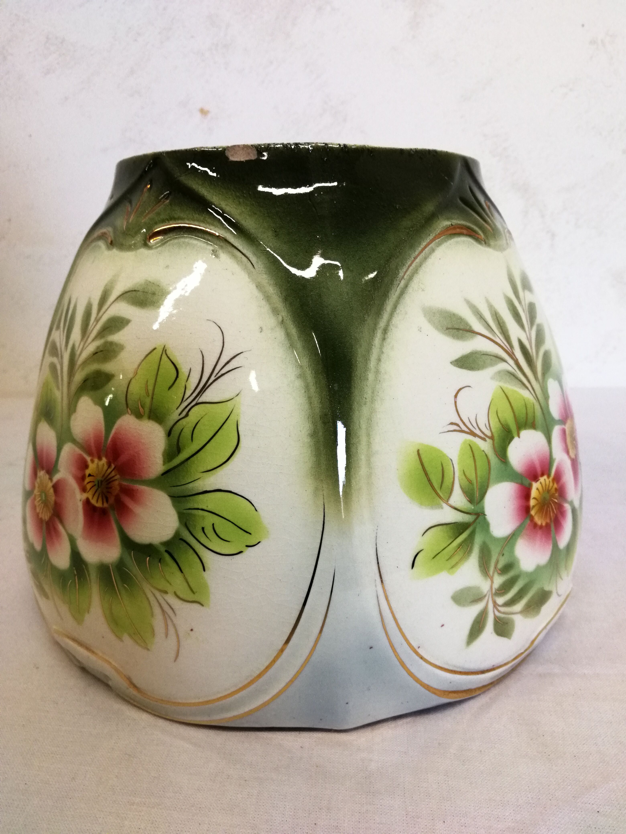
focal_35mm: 24
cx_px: 313
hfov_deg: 56.8
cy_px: 417
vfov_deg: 71.6
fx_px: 579
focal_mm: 2.38
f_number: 2.2
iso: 64
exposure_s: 1/50
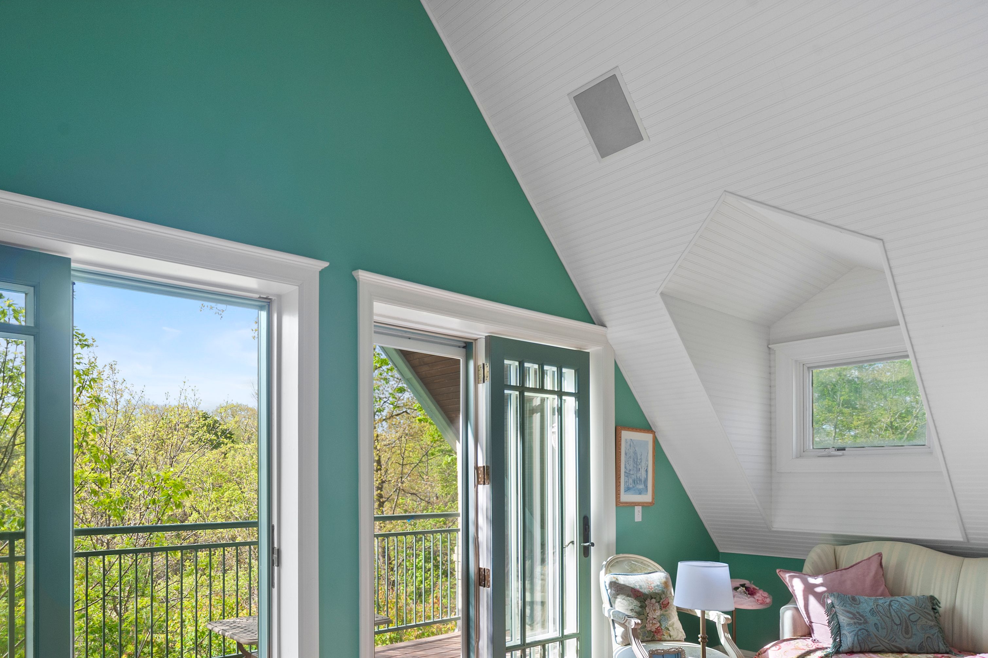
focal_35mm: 24
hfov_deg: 70.9
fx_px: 658
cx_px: 306
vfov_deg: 51.7
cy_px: 456
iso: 400
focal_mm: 17
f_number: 8
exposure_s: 1/30
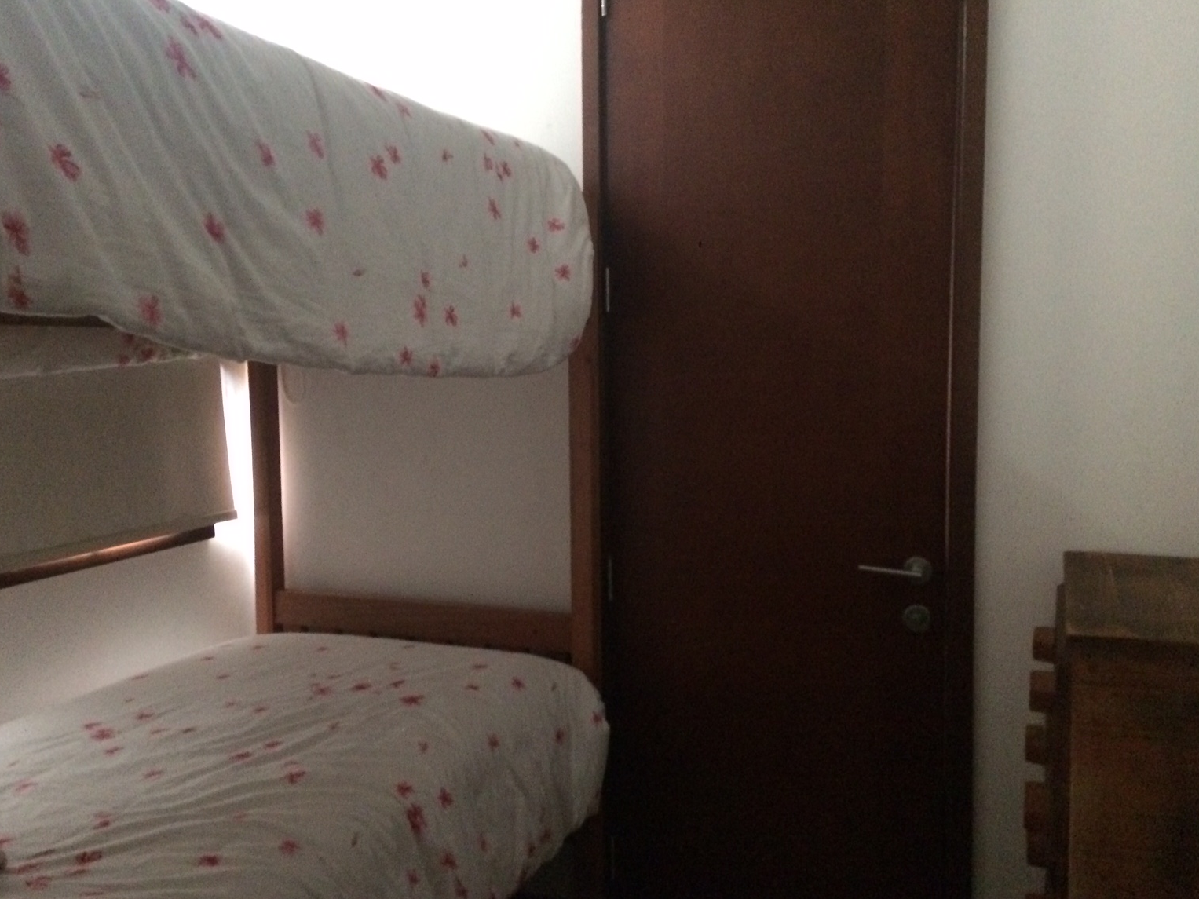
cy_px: 451
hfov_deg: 58.3
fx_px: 1074
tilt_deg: -5.7
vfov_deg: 45.4
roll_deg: +1.8
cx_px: 580
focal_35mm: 31
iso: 640
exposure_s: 1/17
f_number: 2.2
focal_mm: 4.15
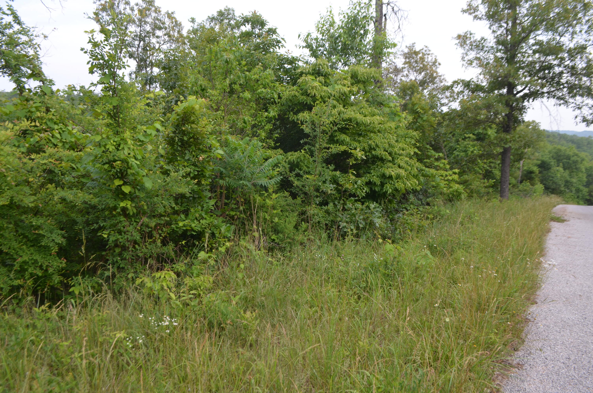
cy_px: 196
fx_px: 444
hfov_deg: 67.5
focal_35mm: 27
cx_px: 296
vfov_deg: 47.7
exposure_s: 1/160
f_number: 6.3
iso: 200
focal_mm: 18
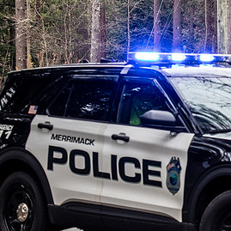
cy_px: 76
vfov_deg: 5.5
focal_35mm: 319
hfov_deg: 5.4
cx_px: 404
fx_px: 2408
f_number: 5.6
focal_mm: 92
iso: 400
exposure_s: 1/200
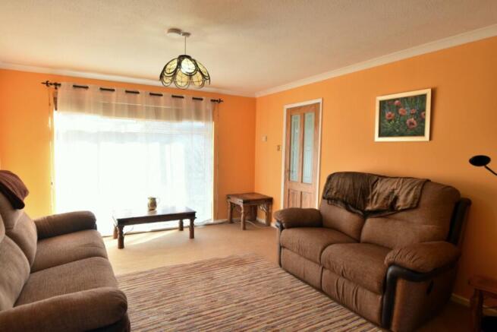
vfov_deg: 59.5
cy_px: 166
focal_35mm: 21
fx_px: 290
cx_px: 248
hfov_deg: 81.2
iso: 100
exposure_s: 1/30
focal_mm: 14
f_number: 5
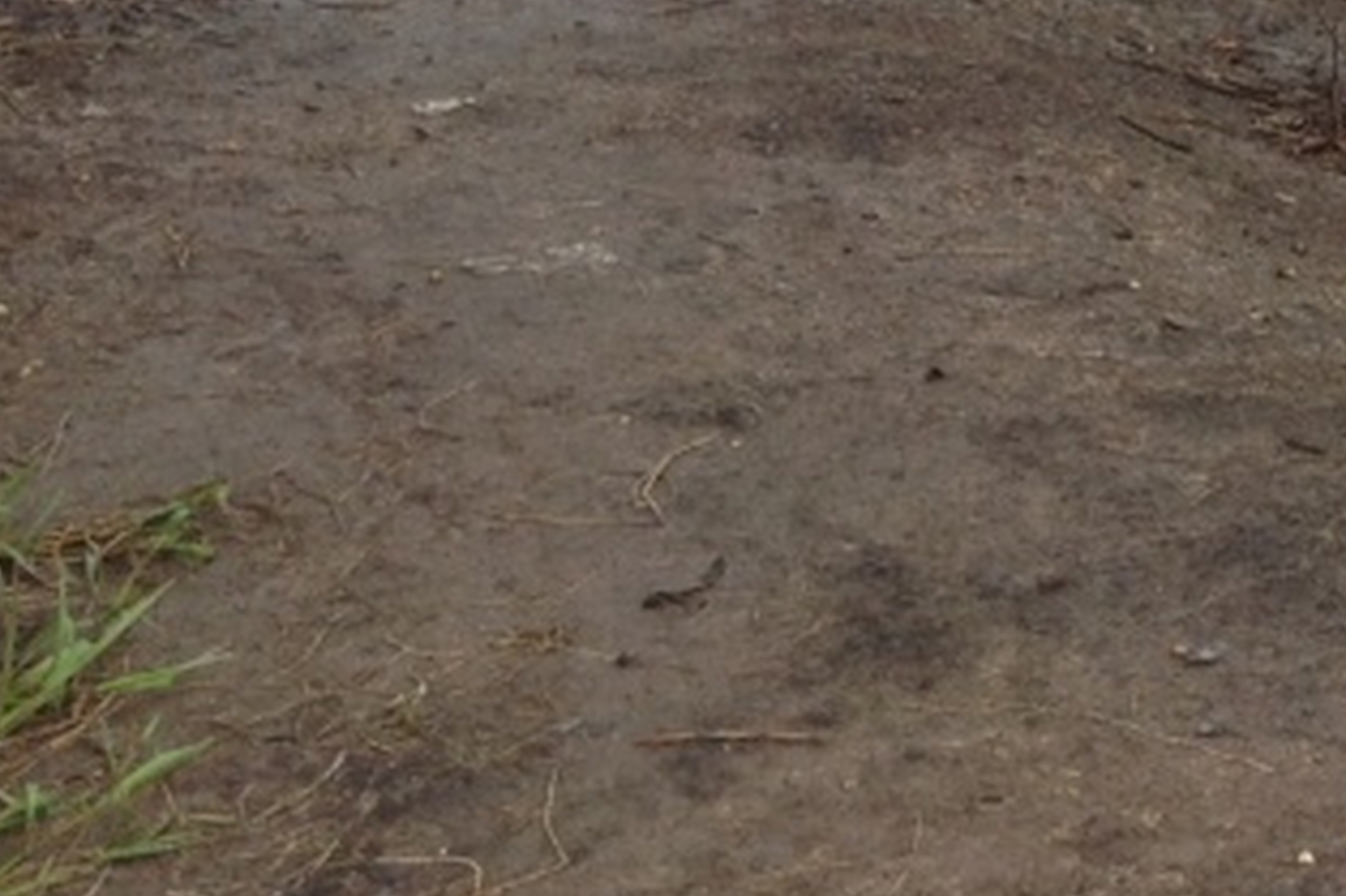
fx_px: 3924
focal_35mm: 105
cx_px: 1708
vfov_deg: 12.6
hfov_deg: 18.3
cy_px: -266
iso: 50
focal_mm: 4.28
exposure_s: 1/285
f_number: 2.4
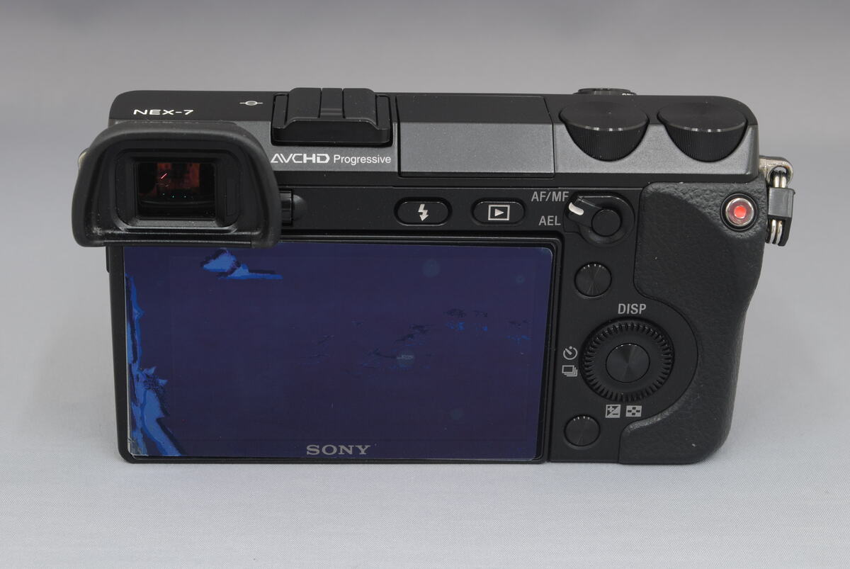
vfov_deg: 17.5
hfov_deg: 26.0
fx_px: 1844
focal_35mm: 78
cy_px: 284
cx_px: 425
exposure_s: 1/1.3
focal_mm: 52
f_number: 14
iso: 100
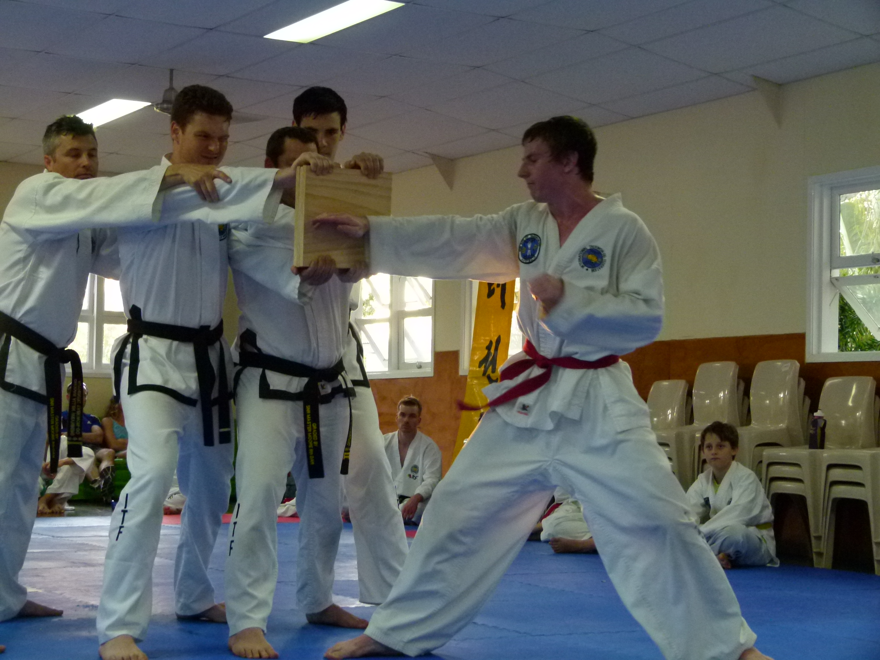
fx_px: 1703
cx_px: 440
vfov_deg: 21.9
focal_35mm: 67
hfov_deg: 29.0
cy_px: 330
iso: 400
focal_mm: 12.1
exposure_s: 1/40
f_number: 3.3
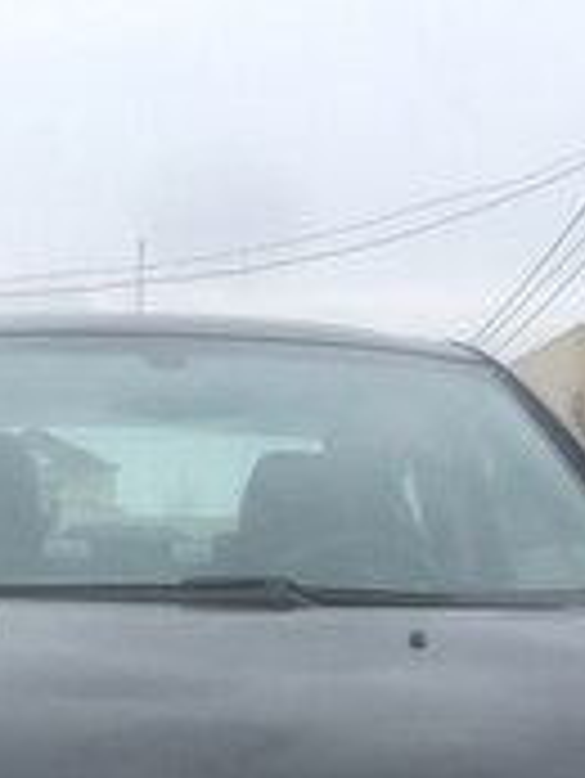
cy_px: 1106
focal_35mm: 83
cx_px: 166
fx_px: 1868
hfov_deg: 17.7
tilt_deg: -15.1
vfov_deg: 20.7
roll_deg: +0.0
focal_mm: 4.15
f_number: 2.2
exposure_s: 1/718
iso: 25
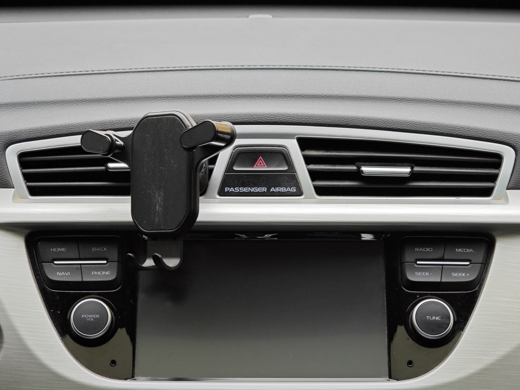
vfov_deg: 17.8
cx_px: 263
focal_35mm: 83
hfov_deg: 23.6
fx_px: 1247
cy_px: 203
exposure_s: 1/40
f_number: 1.8
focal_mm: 9.87
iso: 125
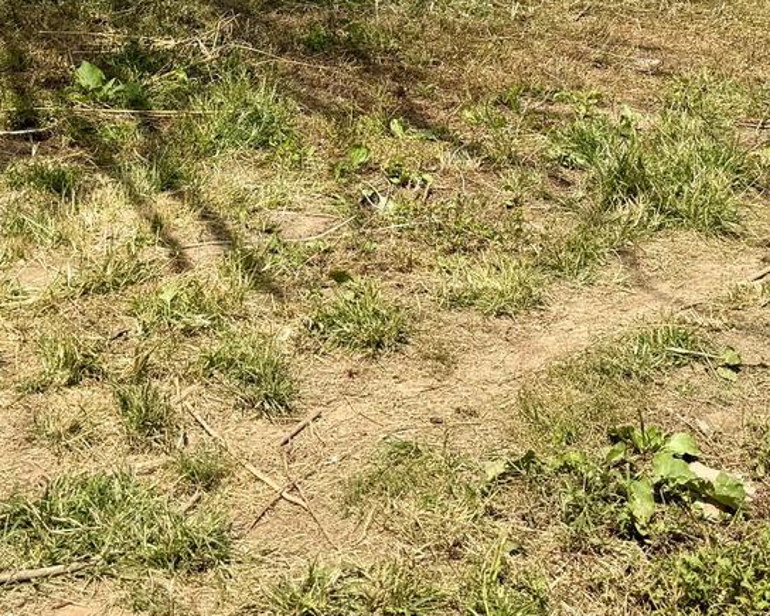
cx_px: 270
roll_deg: +3.0
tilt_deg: -3.4
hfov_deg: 30.3
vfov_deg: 23.3
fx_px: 1413
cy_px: -33
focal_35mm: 62
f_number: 1.78
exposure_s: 1/4405
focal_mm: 6.76
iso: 80
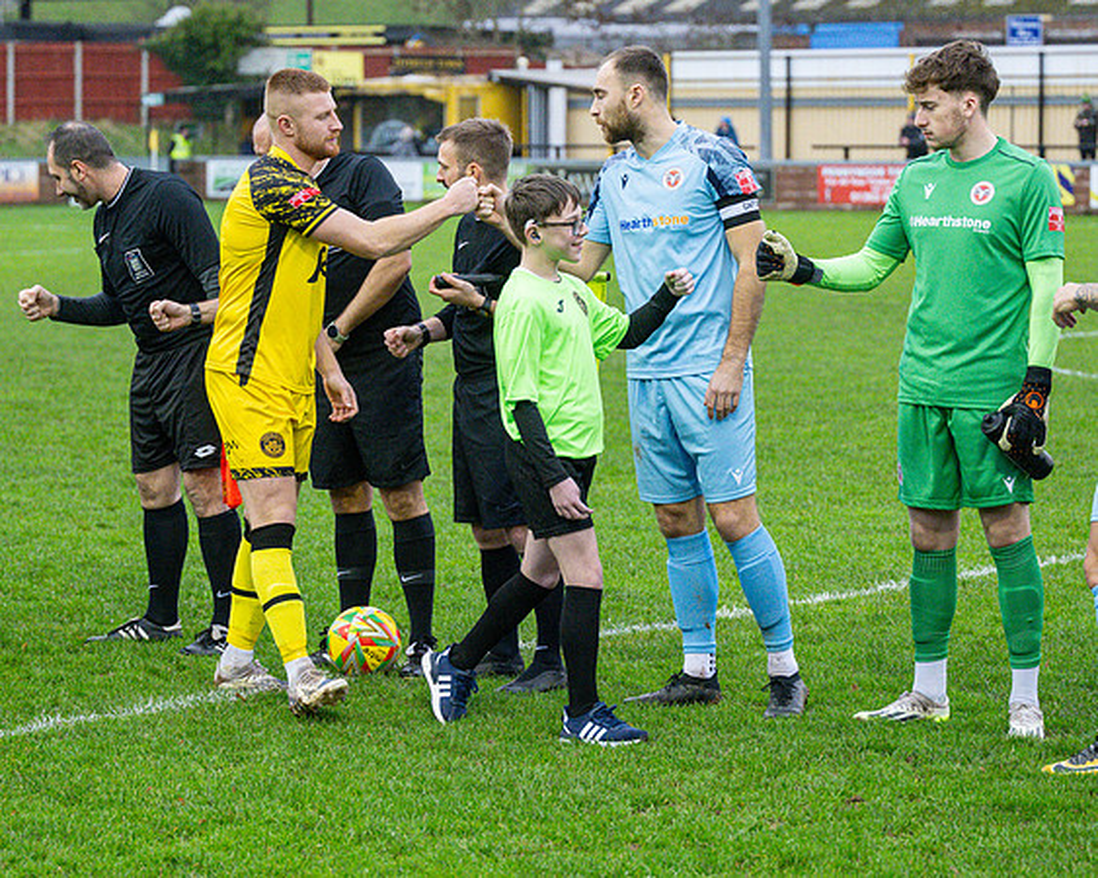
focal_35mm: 118
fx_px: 3843
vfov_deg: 13.0
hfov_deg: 16.3
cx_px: 518
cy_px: 439
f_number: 2.8
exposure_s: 1/2000
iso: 2000
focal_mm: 70
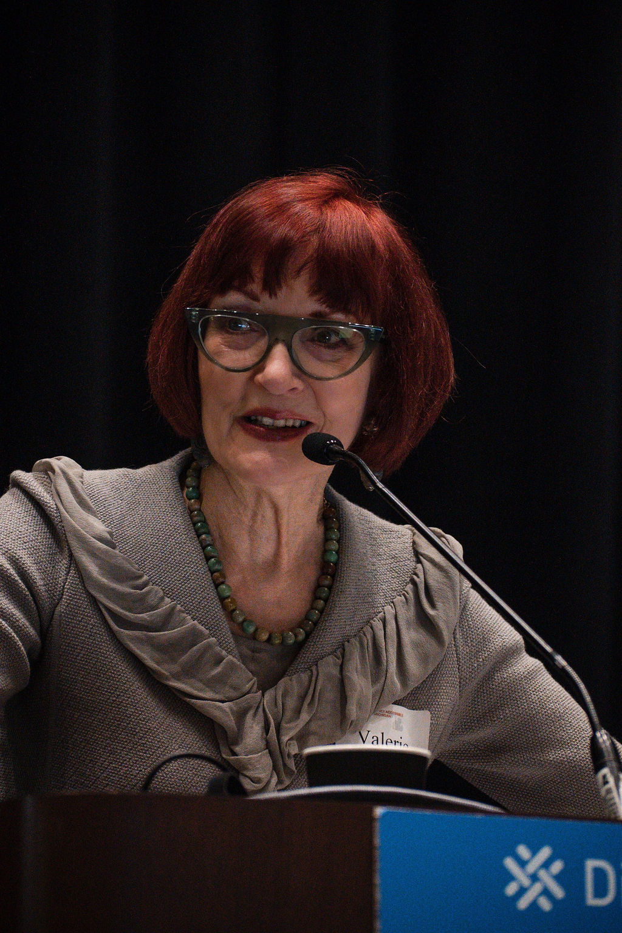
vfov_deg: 6.5
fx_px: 8163
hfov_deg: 4.4
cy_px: 466
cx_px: 311
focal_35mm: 315
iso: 4000
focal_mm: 210
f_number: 5.3
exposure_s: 1/200
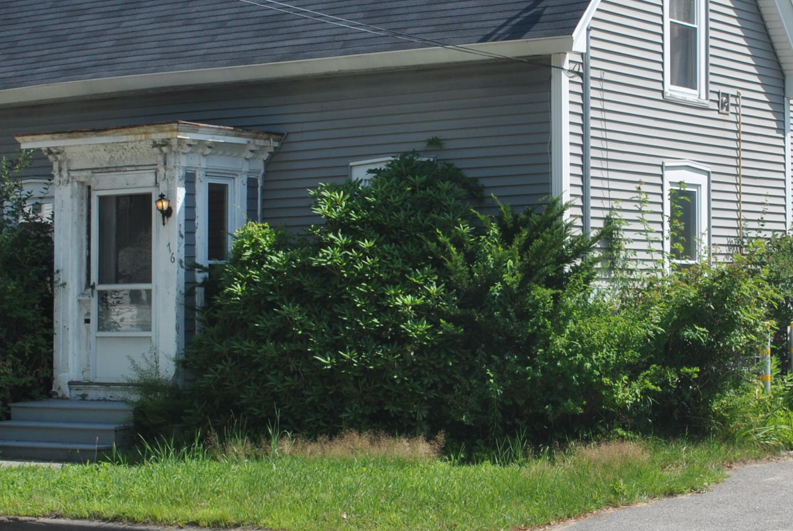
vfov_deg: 16.1
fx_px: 1875
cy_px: 227
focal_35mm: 85
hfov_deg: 23.8
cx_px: 537
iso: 100
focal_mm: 26
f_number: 8
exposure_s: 1/250
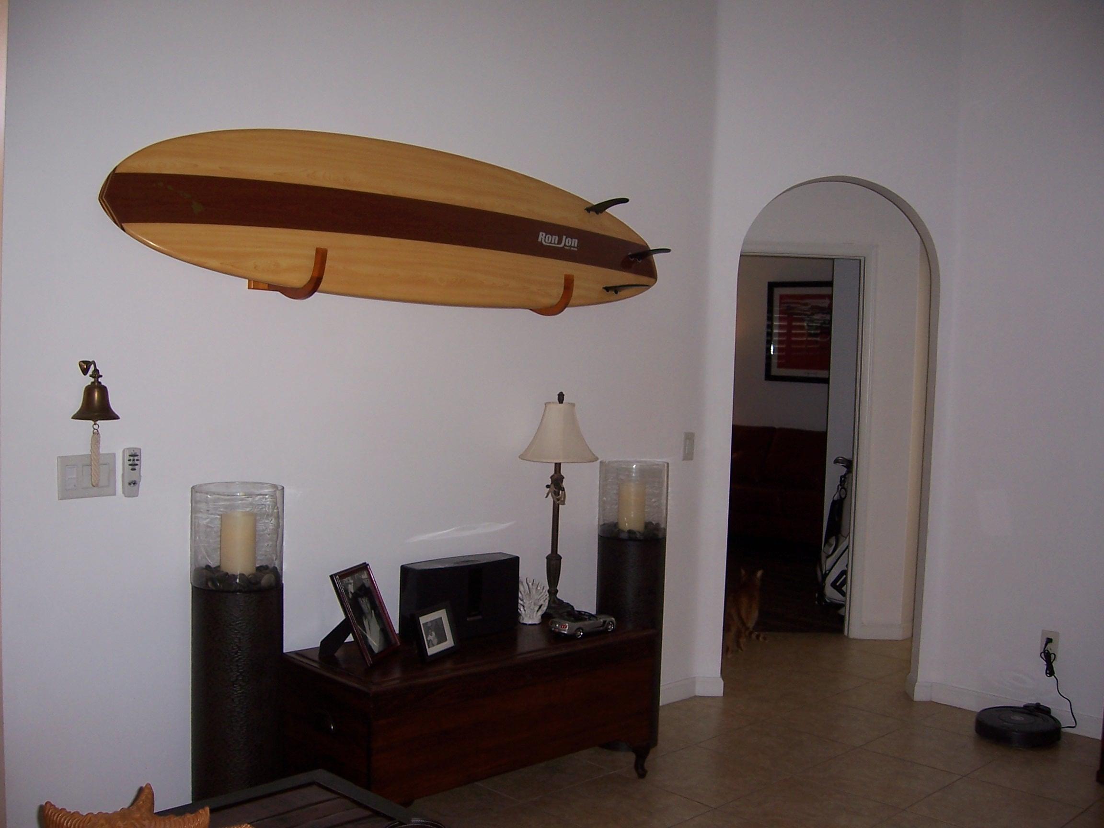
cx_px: 552
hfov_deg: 51.4
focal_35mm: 36
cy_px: 414
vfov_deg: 39.7
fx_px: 1148
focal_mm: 6
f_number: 3
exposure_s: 1/60
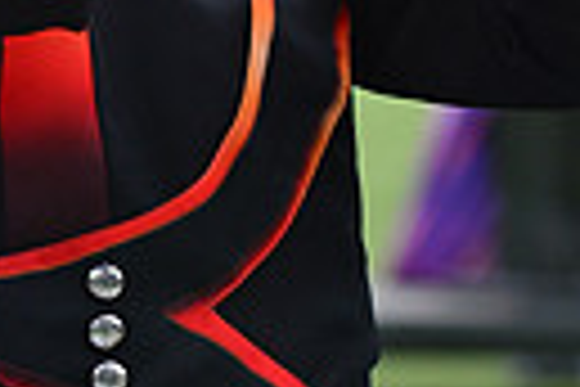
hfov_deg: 3.4
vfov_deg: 2.2
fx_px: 9811
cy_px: -468
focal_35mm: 609
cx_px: 250
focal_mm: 175
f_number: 5.6
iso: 200
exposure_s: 1/800
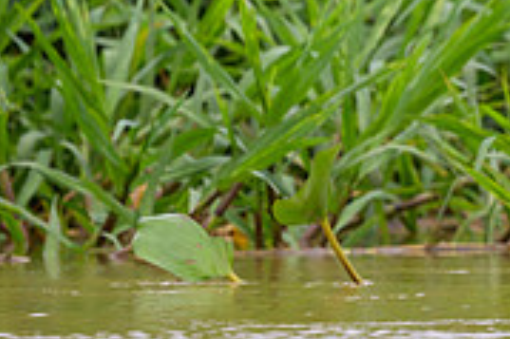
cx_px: 820
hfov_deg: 1.2
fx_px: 23679
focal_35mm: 1673
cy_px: -167
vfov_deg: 0.8
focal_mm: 400
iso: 280
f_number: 3.5
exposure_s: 1/2000
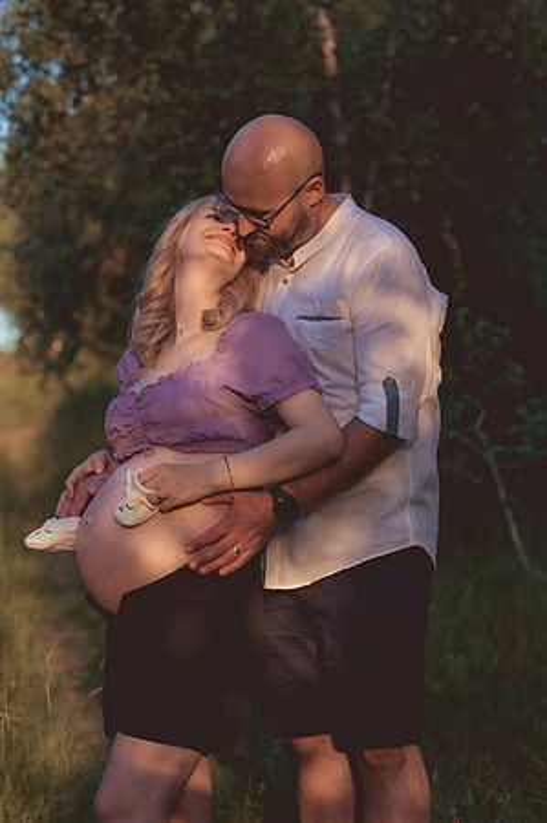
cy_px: 412
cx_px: 274
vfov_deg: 23.9
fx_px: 1942
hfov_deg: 16.0
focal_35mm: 85
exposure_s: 1/1250
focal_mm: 85
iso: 400
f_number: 3.5
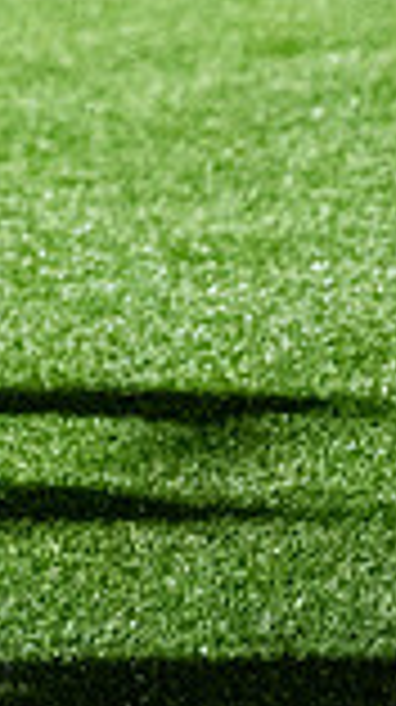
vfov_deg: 5.1
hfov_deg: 2.9
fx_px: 7861
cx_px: -432
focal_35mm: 420
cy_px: -222
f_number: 2.8
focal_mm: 70
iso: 8000
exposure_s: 1/1000
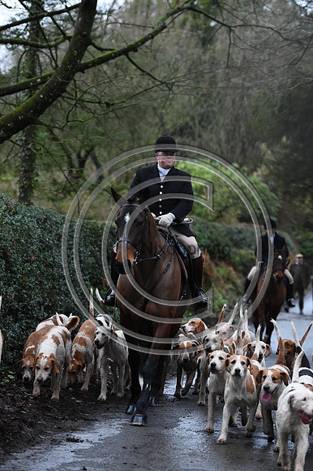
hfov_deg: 11.2
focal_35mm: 122
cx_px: 156
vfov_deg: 16.8
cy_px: 236
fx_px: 1593
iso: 3200
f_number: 3.5
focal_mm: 122
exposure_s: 1/1250
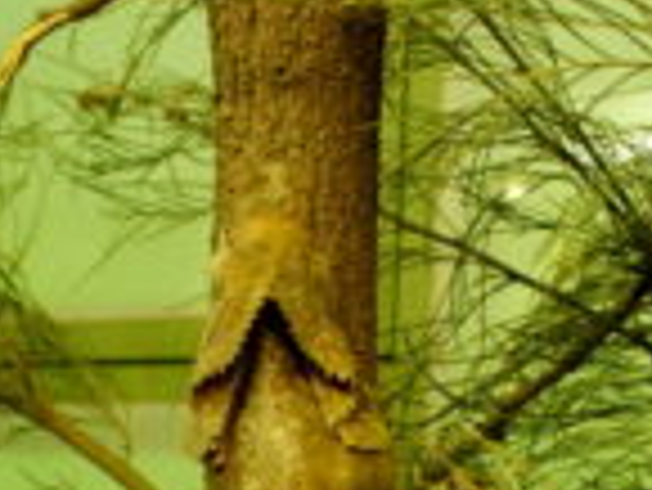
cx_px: 243
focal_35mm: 139
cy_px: 659
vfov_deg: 10.4
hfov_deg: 14.2
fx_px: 2620
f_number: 4
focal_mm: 28
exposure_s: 1/125
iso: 1600
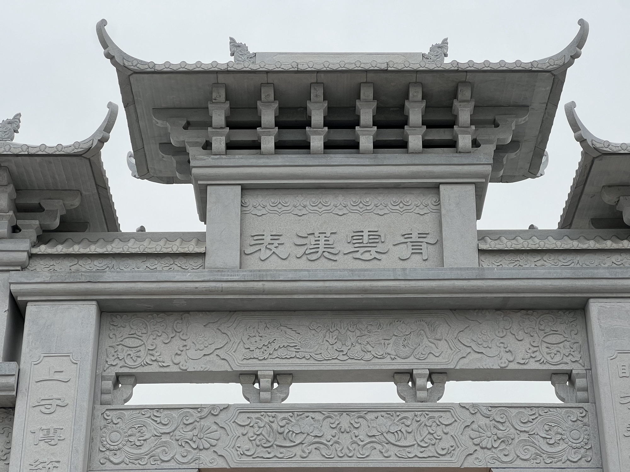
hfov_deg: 25.3
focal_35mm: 77
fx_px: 1401
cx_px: 315
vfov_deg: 19.1
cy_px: 236
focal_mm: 9
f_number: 2.8
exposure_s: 1/99
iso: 32
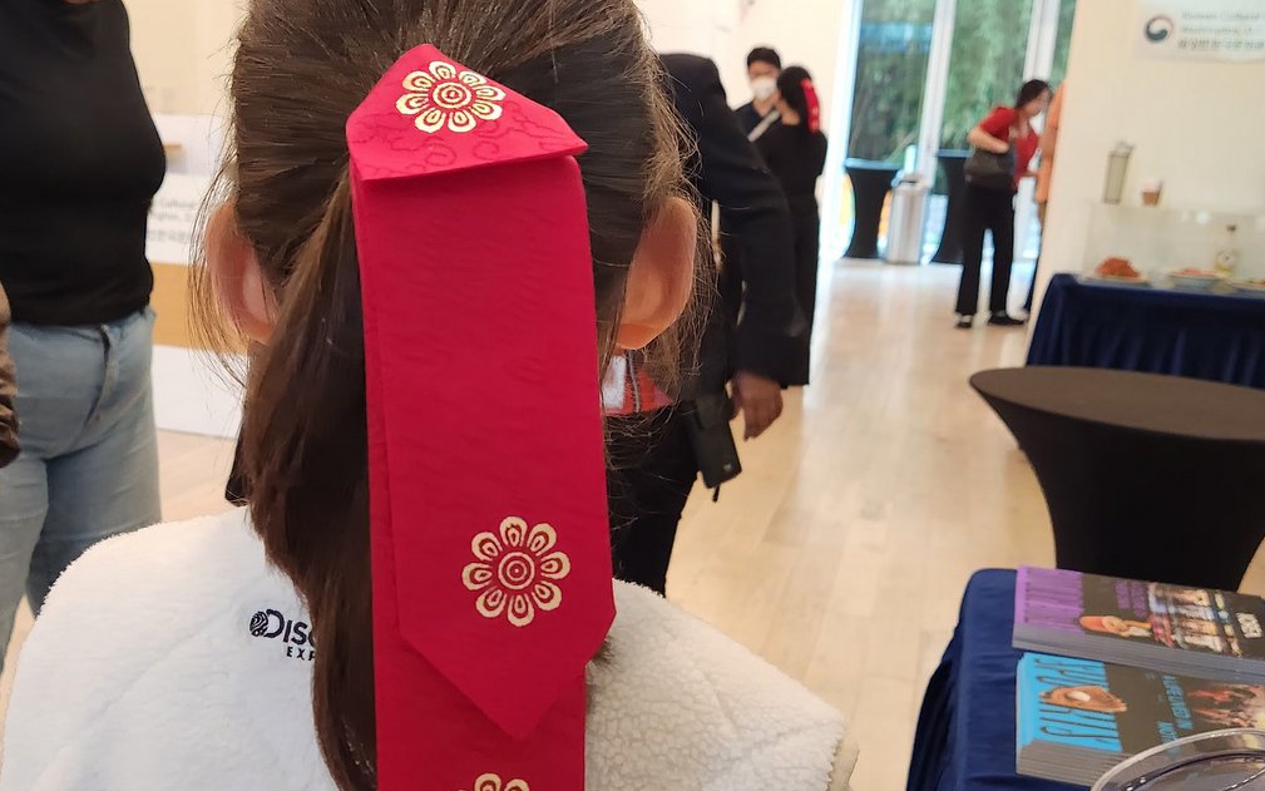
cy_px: 401
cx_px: 542
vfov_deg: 43.2
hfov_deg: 64.3
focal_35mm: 29
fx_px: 1000
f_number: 1.8
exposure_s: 1/120
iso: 320
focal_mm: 5.4
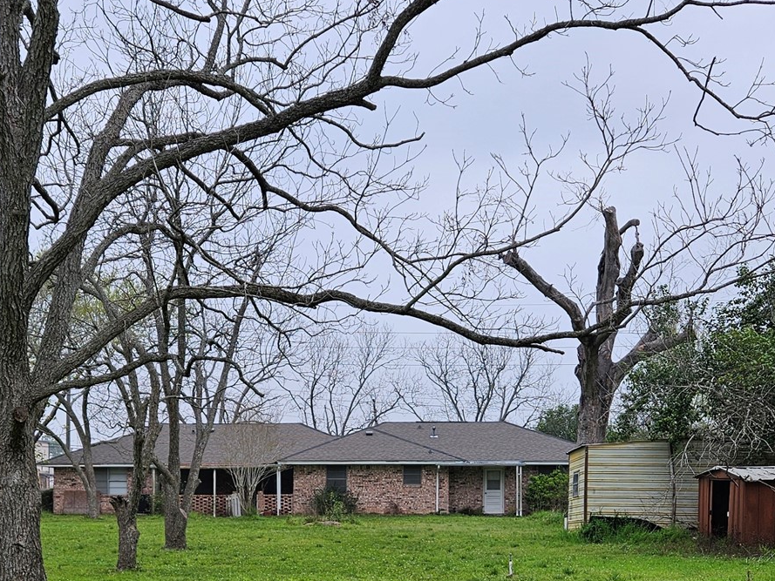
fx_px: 1187
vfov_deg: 26.6
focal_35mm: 53
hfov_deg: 36.0
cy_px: 518
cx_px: 309
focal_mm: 5.4
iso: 25
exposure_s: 1/514
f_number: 1.8
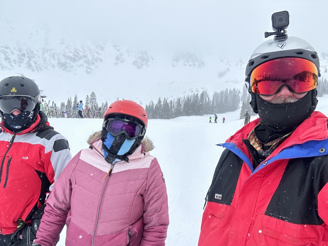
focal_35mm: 23
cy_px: 123
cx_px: 164
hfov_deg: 73.9
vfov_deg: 58.9
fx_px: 218
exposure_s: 1/684
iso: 25
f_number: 1.9
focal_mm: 2.69
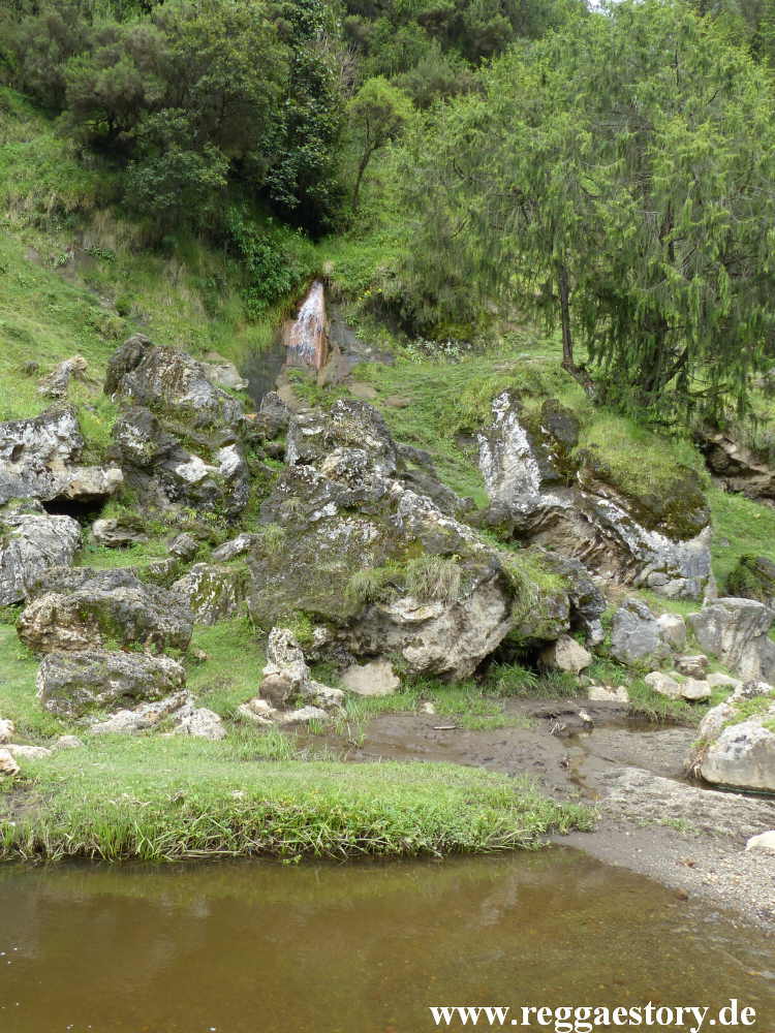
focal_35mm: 25
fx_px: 746
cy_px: 516
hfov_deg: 54.9
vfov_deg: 69.4
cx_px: 388
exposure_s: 1/100
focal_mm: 4.5
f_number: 4
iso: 100
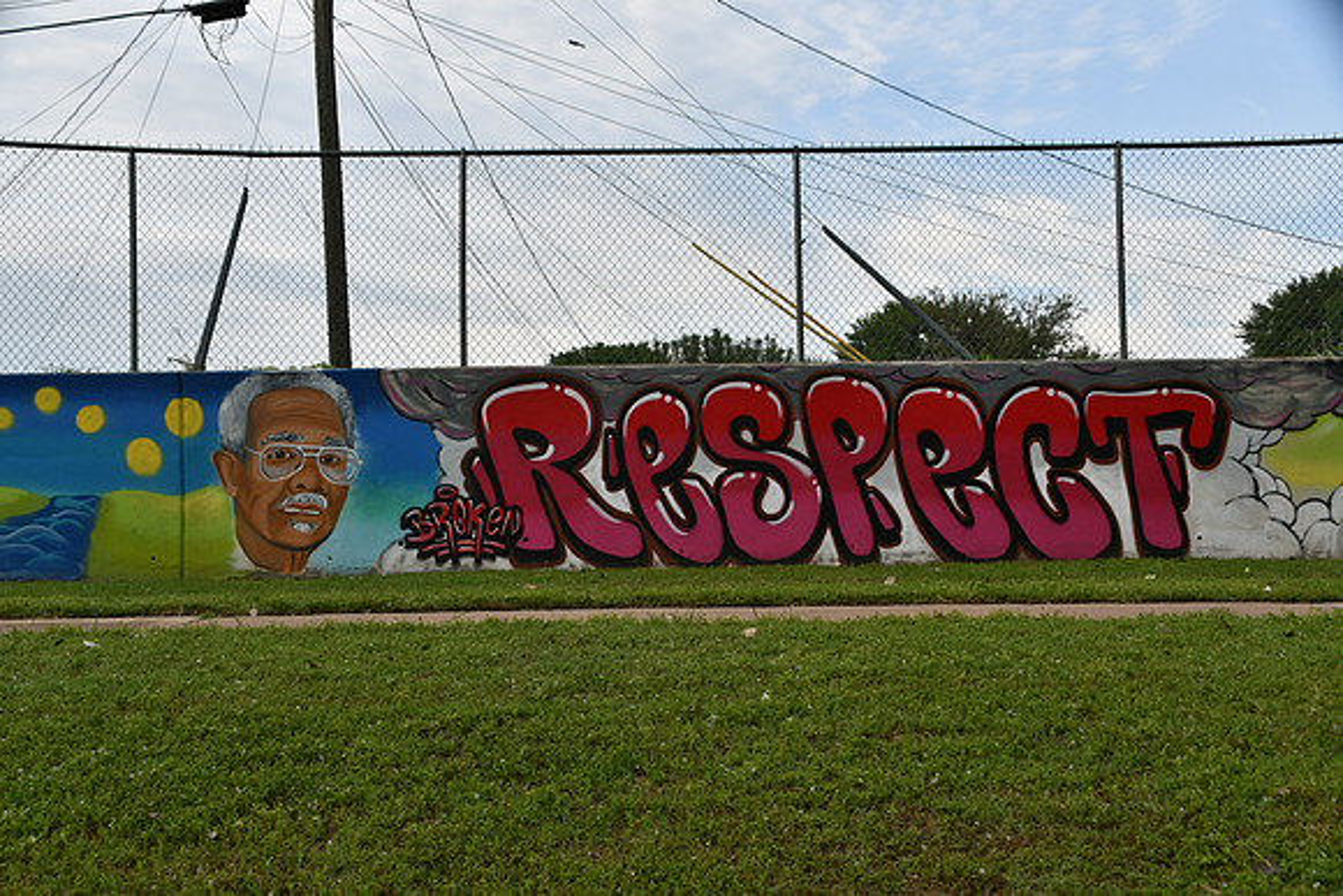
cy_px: 448
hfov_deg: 49.5
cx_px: 672
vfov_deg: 34.2
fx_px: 1455
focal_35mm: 39
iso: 200
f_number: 7.1
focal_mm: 26
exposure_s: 1/250
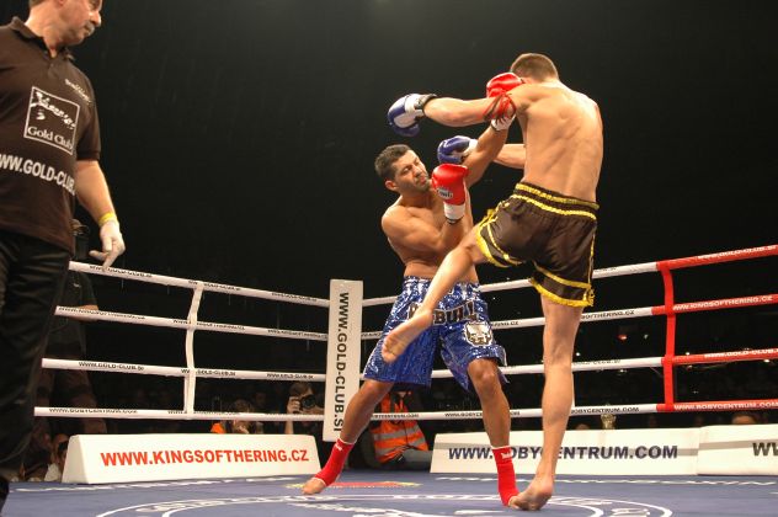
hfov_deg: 46.4
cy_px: 258
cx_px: 389
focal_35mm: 42
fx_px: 907
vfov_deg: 31.8
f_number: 2.8
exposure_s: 1/400
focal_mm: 28
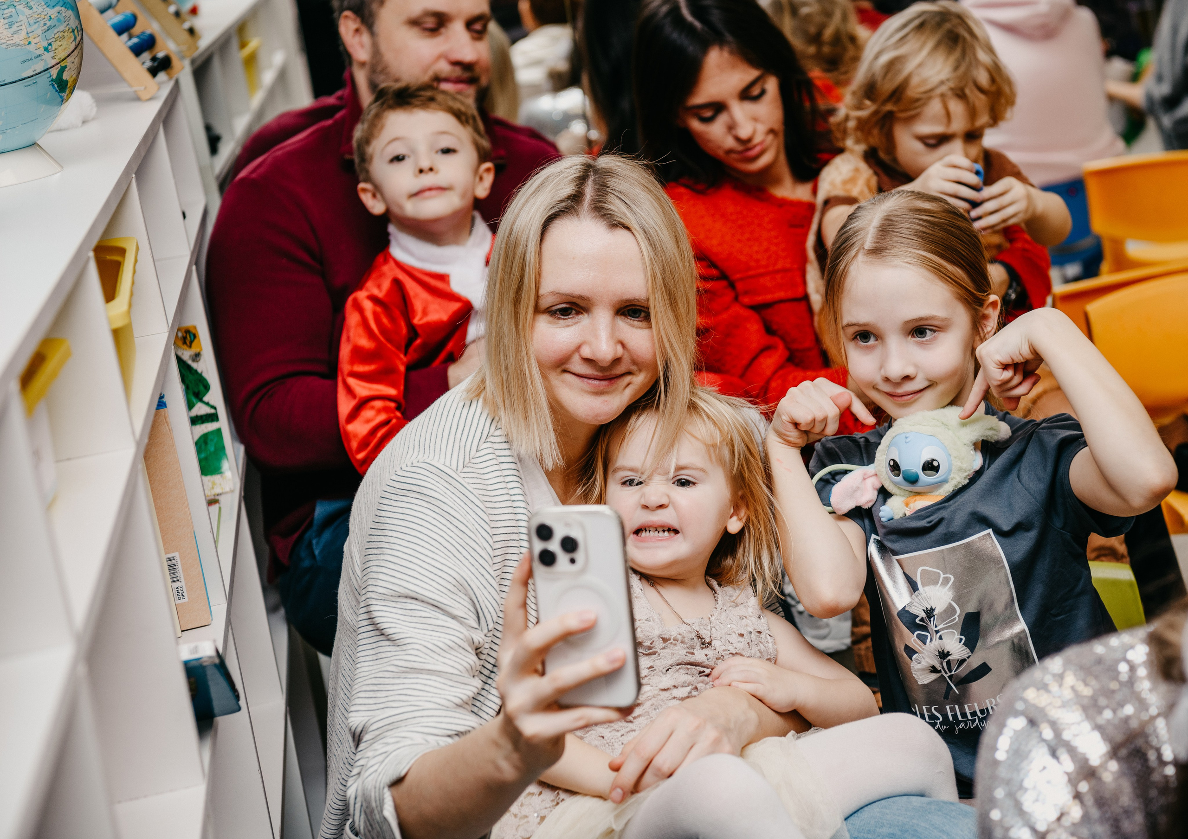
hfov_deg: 30.0
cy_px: 411
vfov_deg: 21.5
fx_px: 2212
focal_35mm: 66
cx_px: 642
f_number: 4
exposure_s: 1/160
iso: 250
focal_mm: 62
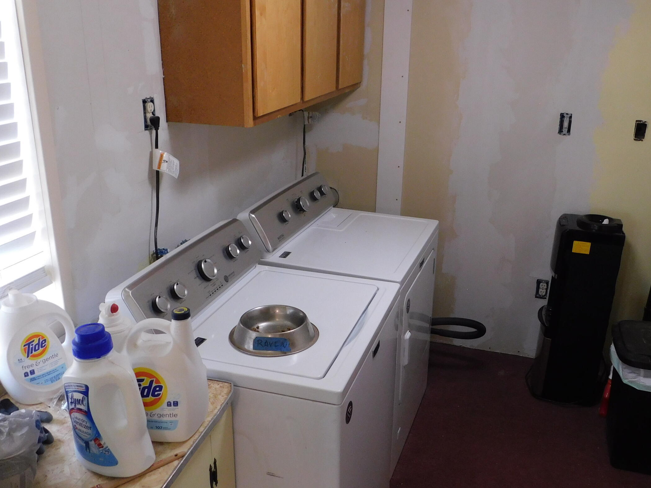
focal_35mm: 33
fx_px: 621
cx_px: 356
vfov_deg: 42.9
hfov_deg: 55.3
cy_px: 243
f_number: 3
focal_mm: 4
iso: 200
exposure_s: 1/30
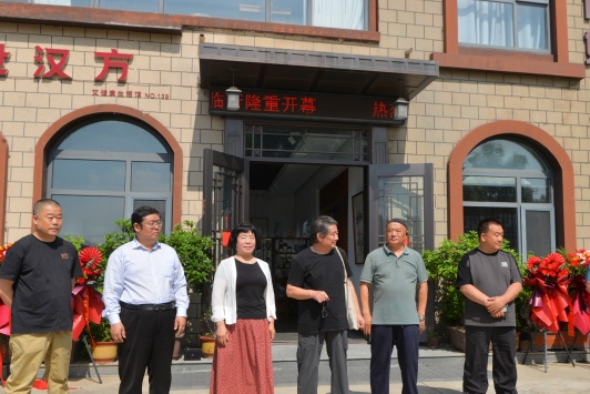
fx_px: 590
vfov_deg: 36.8
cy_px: 237
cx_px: 328
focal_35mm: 36
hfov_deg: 53.0
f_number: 11
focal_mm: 29
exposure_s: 1/200
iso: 100
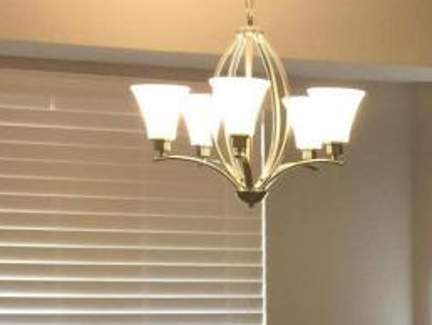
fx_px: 1437
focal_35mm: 115
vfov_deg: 12.2
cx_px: 392
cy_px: 514
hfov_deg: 16.9
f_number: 2.2
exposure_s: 1/17
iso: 50
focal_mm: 4.15
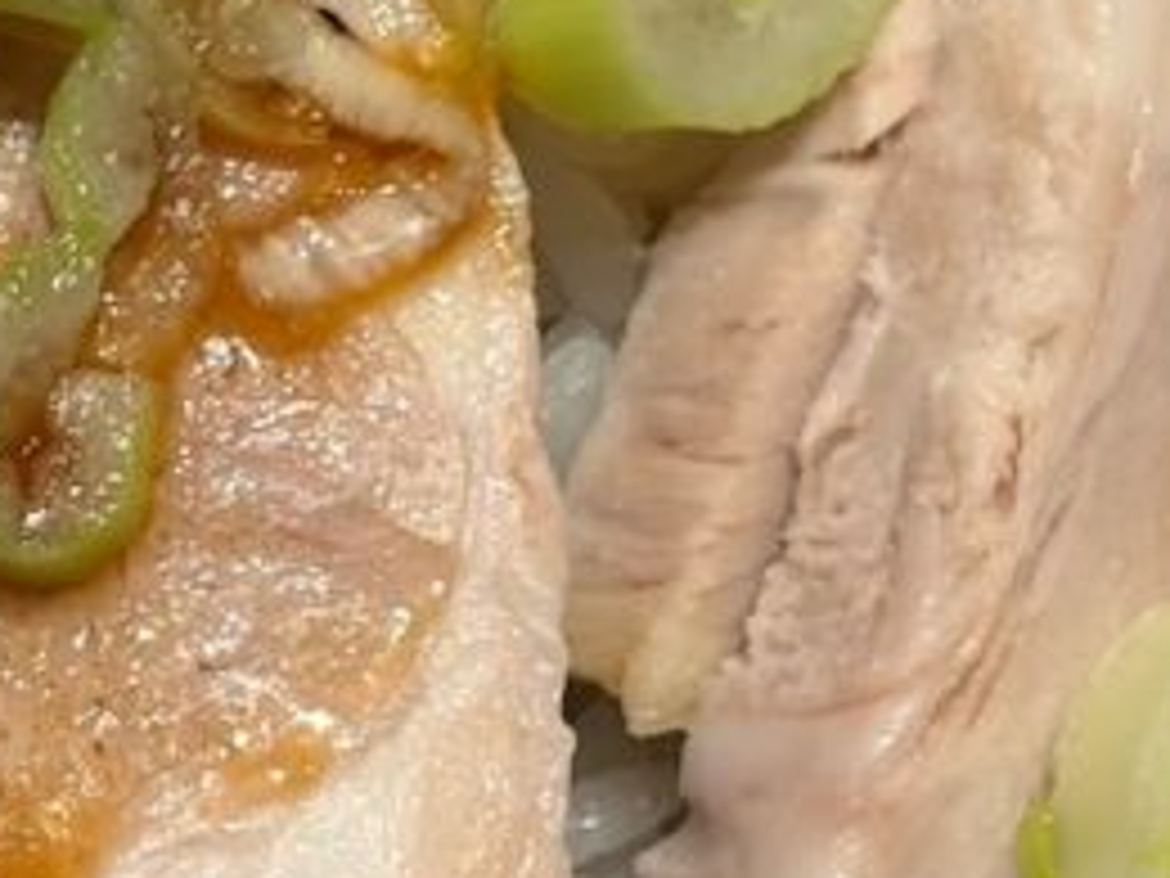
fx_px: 6929
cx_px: -135
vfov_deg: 7.2
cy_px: 221
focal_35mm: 205
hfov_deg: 9.6
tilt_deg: -59.7
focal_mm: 5.96
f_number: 1.6
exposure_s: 1/50
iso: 50
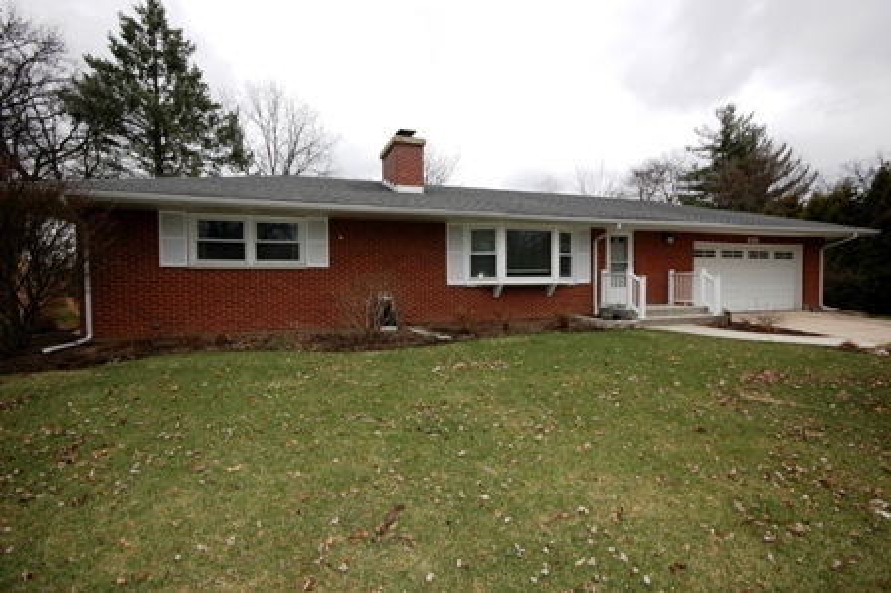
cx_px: 446
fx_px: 445
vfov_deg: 67.3
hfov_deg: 90.0
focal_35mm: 18
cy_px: 296
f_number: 8
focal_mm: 12
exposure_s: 1/250
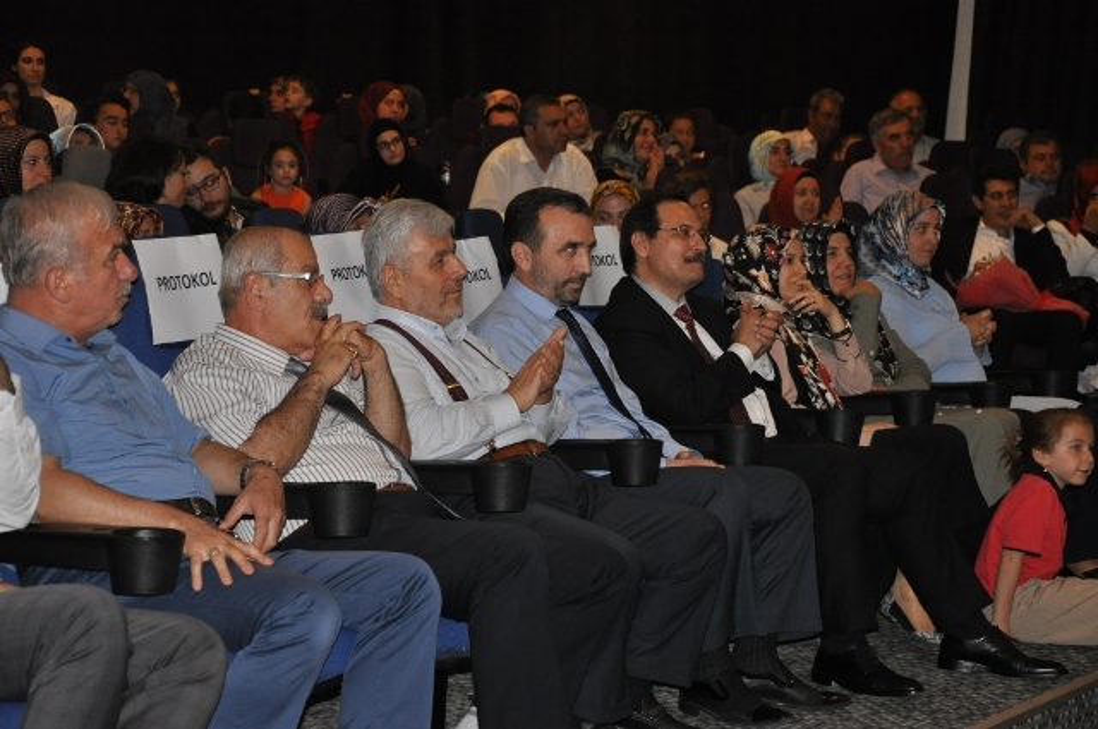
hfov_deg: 21.9
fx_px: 2833
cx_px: 549
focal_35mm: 93
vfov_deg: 14.7
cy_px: 364
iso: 1000
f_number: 5.3
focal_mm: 62
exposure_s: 1/60
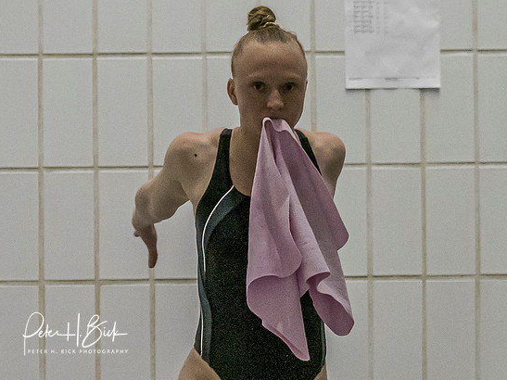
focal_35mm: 767
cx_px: 252
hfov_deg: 2.6
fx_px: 11231
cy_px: 174
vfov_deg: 1.9
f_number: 2.8
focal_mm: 150
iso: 4000
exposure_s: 1/1000
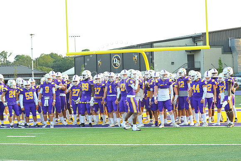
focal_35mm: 80
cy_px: 80
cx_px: 120
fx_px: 535
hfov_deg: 25.4
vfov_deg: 17.0
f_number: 7.1
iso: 400
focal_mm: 80
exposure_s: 1/80
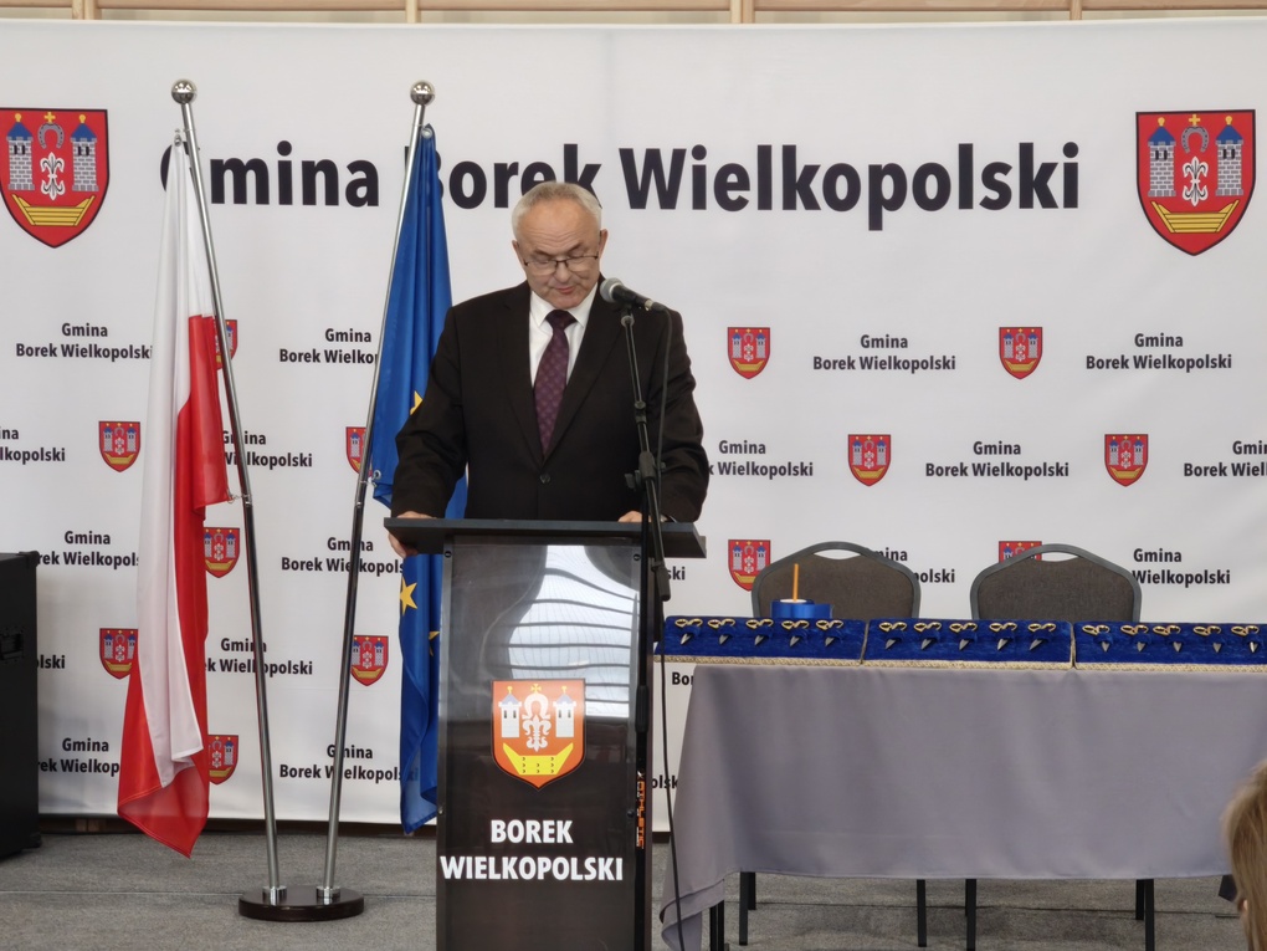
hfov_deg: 16.4
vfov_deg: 12.3
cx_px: 634
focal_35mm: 120
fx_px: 4392
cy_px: 476
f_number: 2
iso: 400
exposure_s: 1/99.9
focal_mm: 8.8
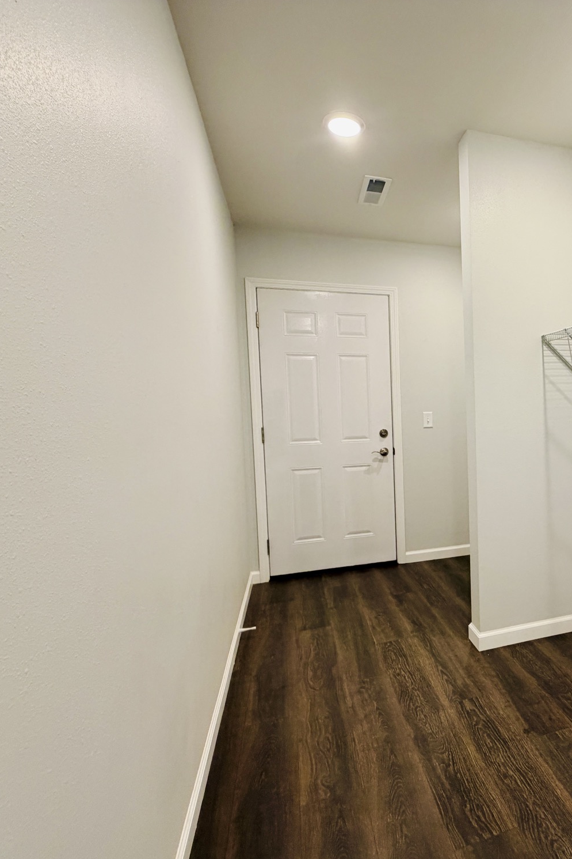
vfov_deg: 84.0
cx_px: 466
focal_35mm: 20
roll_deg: +1.1
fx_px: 477
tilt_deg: -3.2
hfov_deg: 56.9
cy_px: 439
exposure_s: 1/120
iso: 320
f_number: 2.2
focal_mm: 2.22
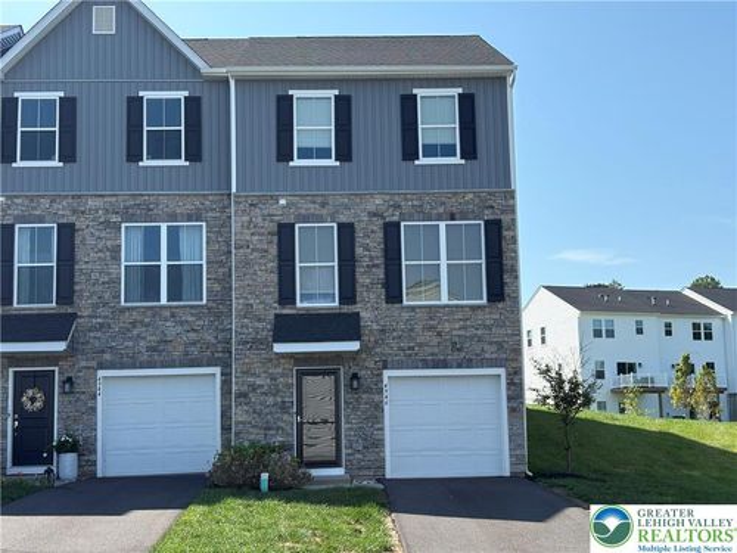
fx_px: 1107
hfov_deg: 36.8
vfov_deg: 28.0
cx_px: 368
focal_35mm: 52
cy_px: 276
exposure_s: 1/2212
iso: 40
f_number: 1.6
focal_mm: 5.96
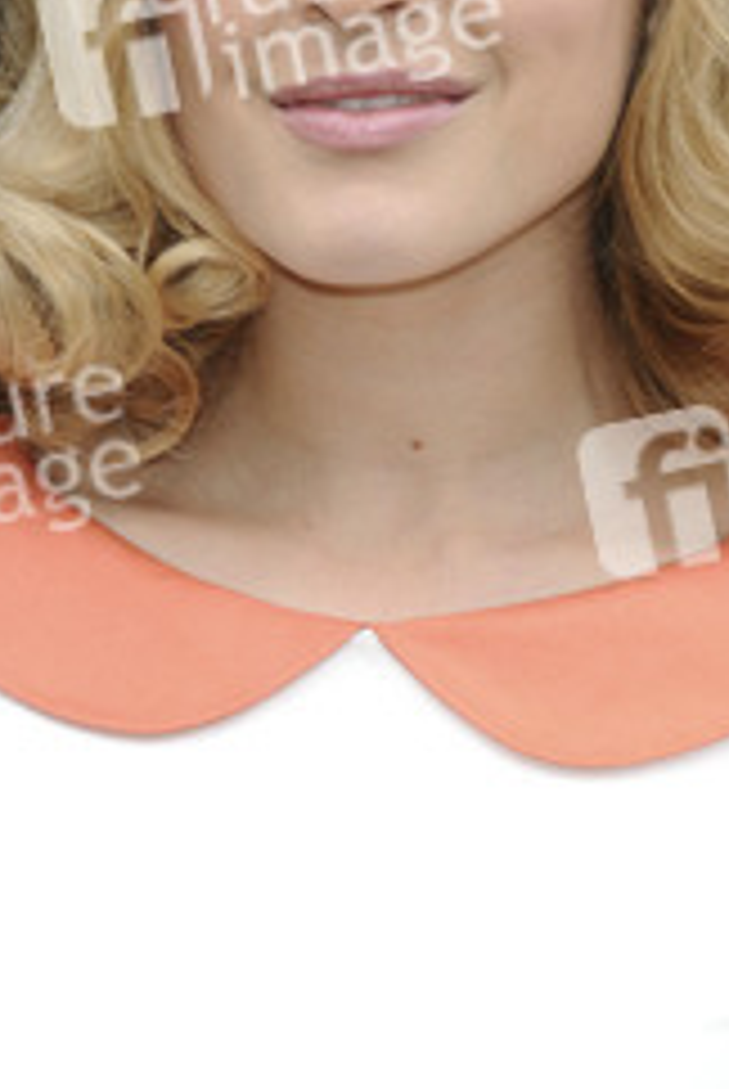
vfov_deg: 6.9
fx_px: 8995
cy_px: 248
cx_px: 403
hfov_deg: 4.6
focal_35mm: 297
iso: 400
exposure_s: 1/160
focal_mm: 120
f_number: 4.5
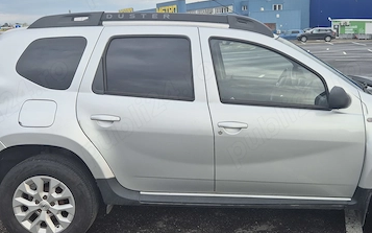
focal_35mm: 41
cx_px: 220
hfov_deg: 48.0
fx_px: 416
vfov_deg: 31.2
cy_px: 122
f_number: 1.8
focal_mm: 5.4
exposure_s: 1/534
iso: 25
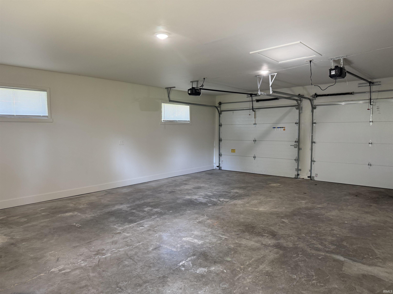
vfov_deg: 56.8
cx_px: 196
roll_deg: +0.5
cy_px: 147
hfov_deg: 71.6
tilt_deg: -3.5
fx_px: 272
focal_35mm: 24
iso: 250
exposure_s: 1/60
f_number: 1.78
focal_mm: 6.76
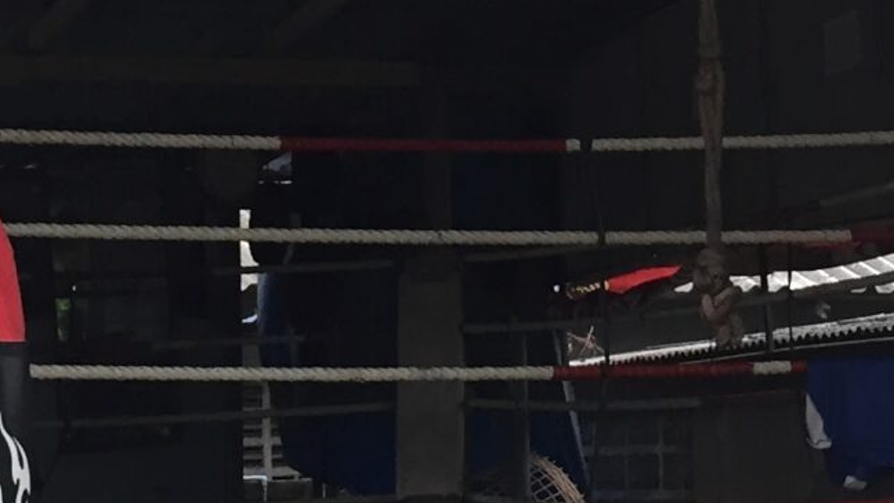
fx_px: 2963
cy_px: -26
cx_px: 444
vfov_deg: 9.6
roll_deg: +0.3
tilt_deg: +10.7
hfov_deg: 17.2
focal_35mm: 125
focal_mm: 4.15
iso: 40
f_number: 2.2
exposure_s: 1/33
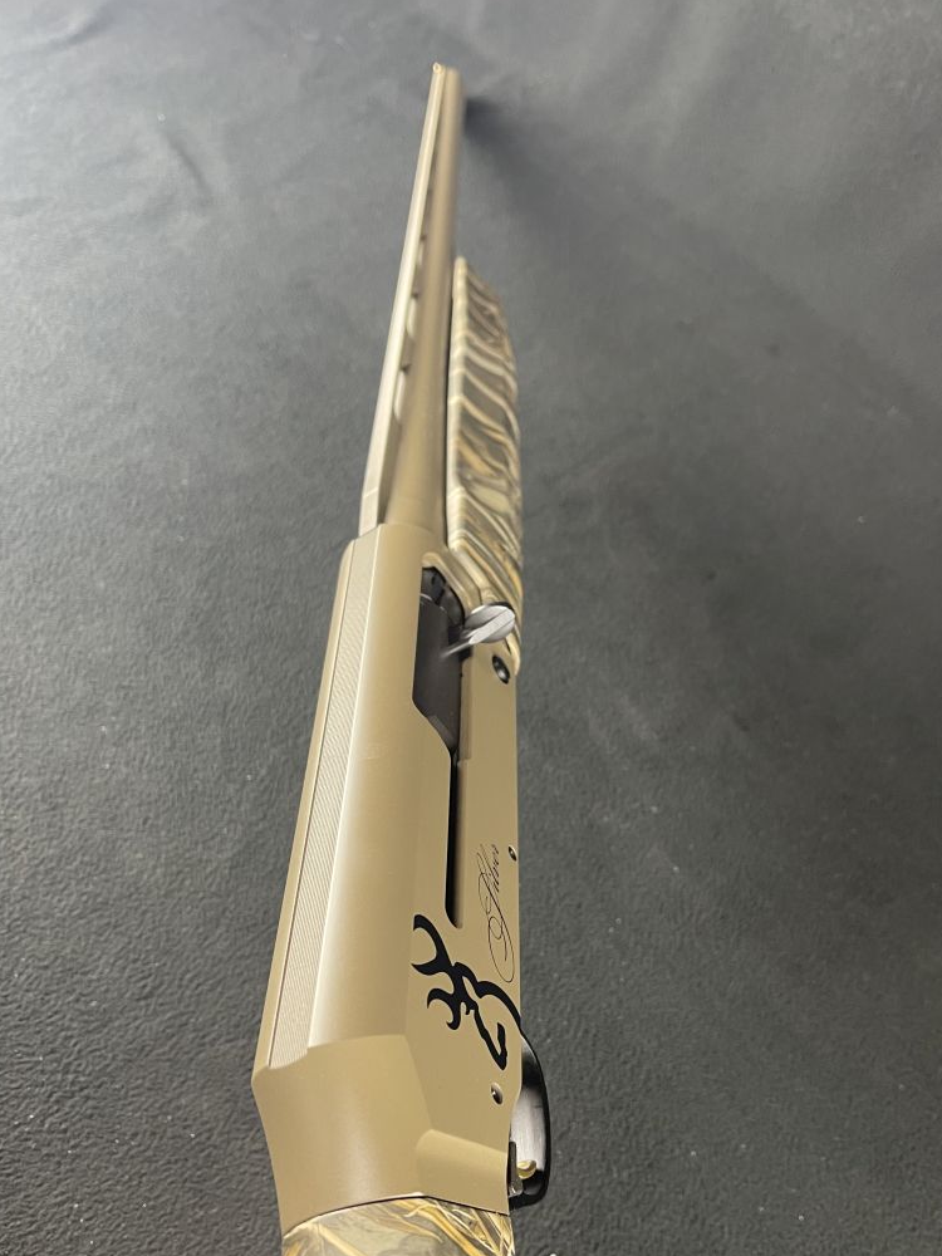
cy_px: 747
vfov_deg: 59.5
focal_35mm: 30
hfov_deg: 46.6
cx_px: 551
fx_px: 1089
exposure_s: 1/60
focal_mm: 5.1
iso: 320
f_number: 1.6
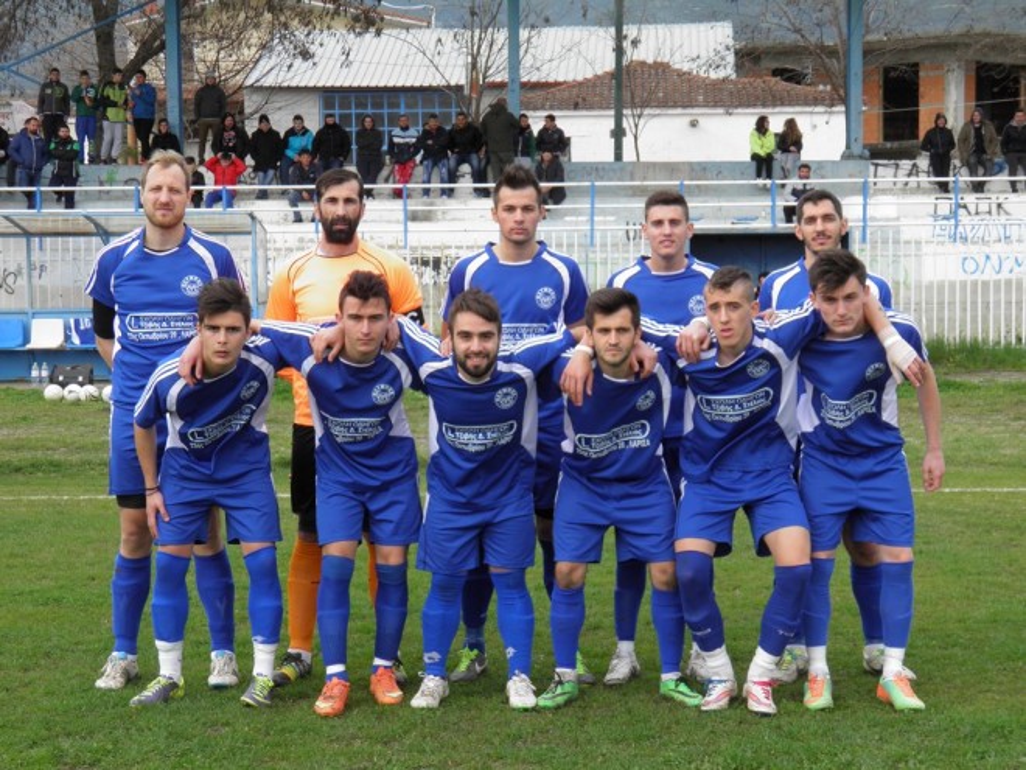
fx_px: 2164
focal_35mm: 73
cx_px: 513
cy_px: 385
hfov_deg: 26.7
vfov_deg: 20.2
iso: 50
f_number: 5.5
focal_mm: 13.2
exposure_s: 1/100
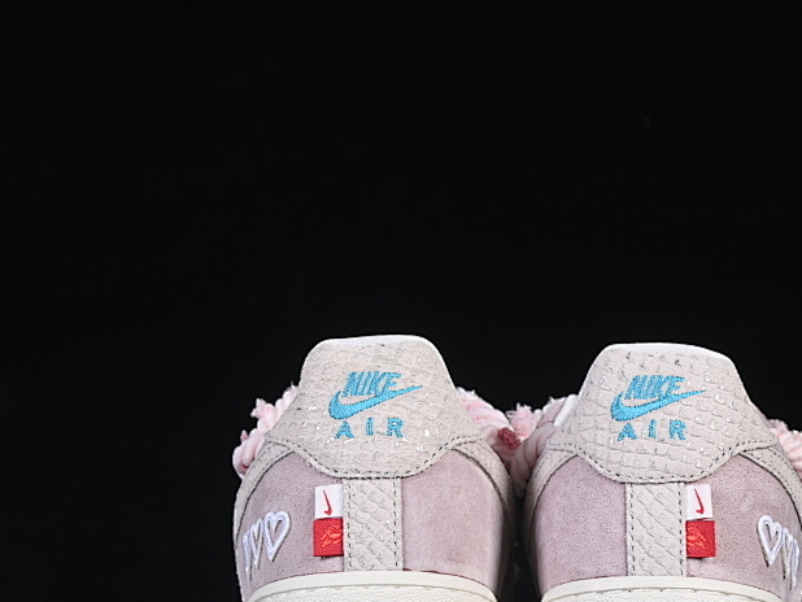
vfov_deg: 11.7
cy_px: 431
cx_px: 522
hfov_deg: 15.6
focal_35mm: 126
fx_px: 2920
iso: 160
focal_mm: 50
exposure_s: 1/80
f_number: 8
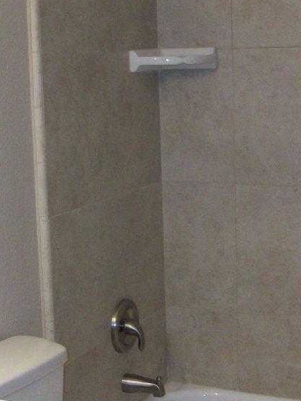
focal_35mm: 79
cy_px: 215
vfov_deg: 24.7
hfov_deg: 18.6
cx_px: 103
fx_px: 916
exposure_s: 1/60
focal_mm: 5.7
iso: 160
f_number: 2.8
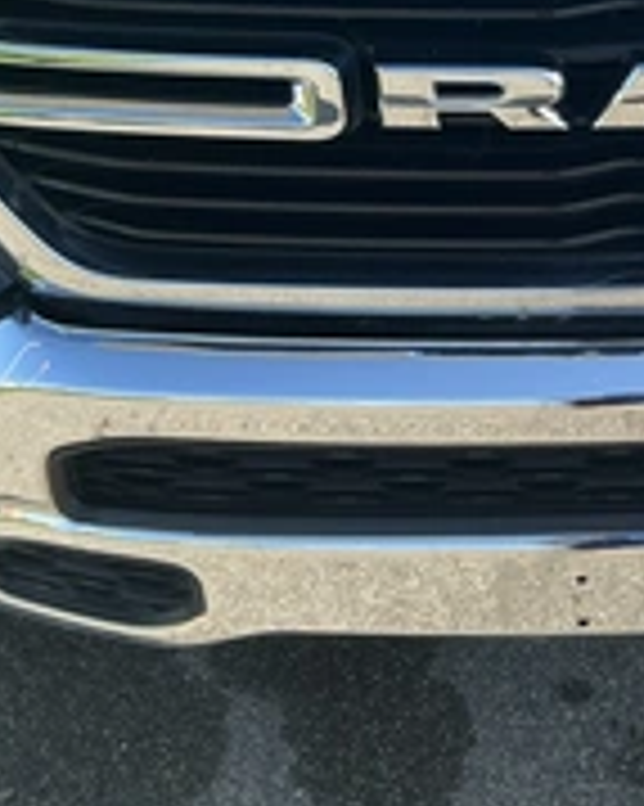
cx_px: 662
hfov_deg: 23.8
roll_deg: -3.2
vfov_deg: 30.3
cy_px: 171
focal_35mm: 61
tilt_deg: -27.6
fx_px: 1455
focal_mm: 3
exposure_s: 1/635
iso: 25
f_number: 1.8
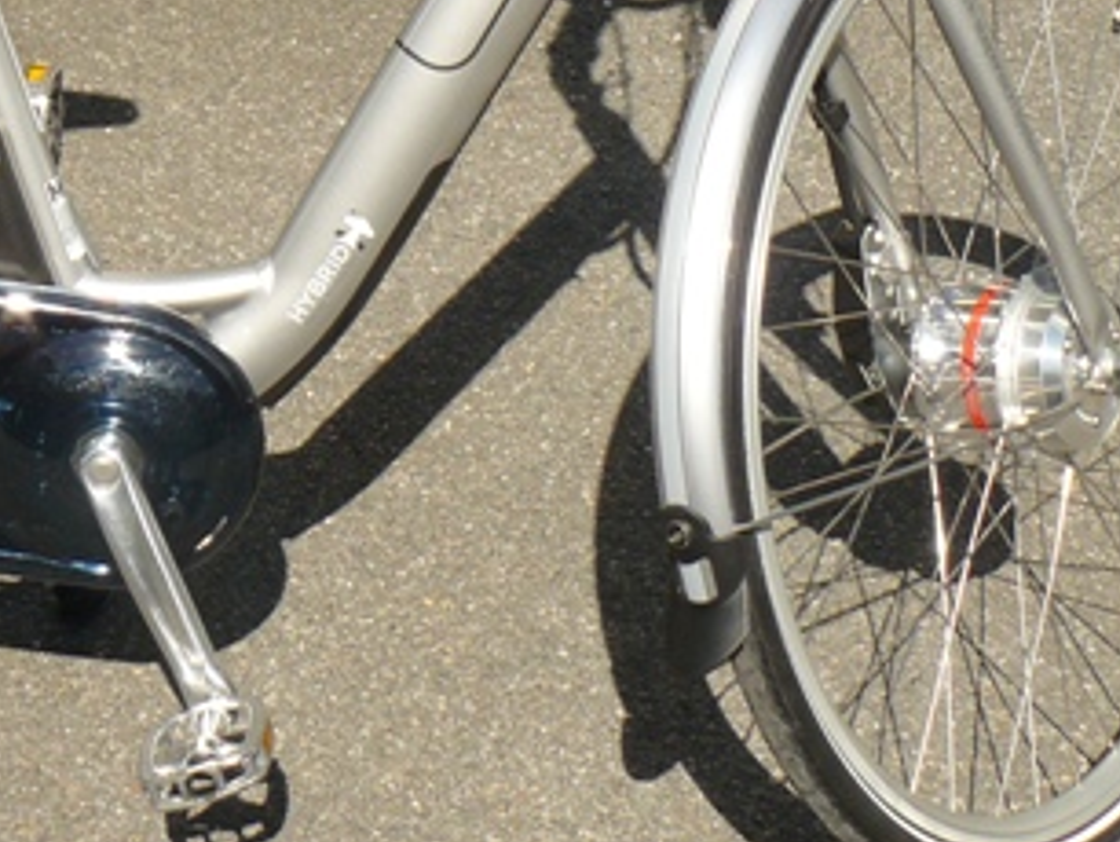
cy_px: -110
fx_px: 3044
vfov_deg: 15.3
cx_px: 132
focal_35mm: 94
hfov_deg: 20.5
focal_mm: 6
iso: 100
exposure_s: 1/320
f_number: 5.6
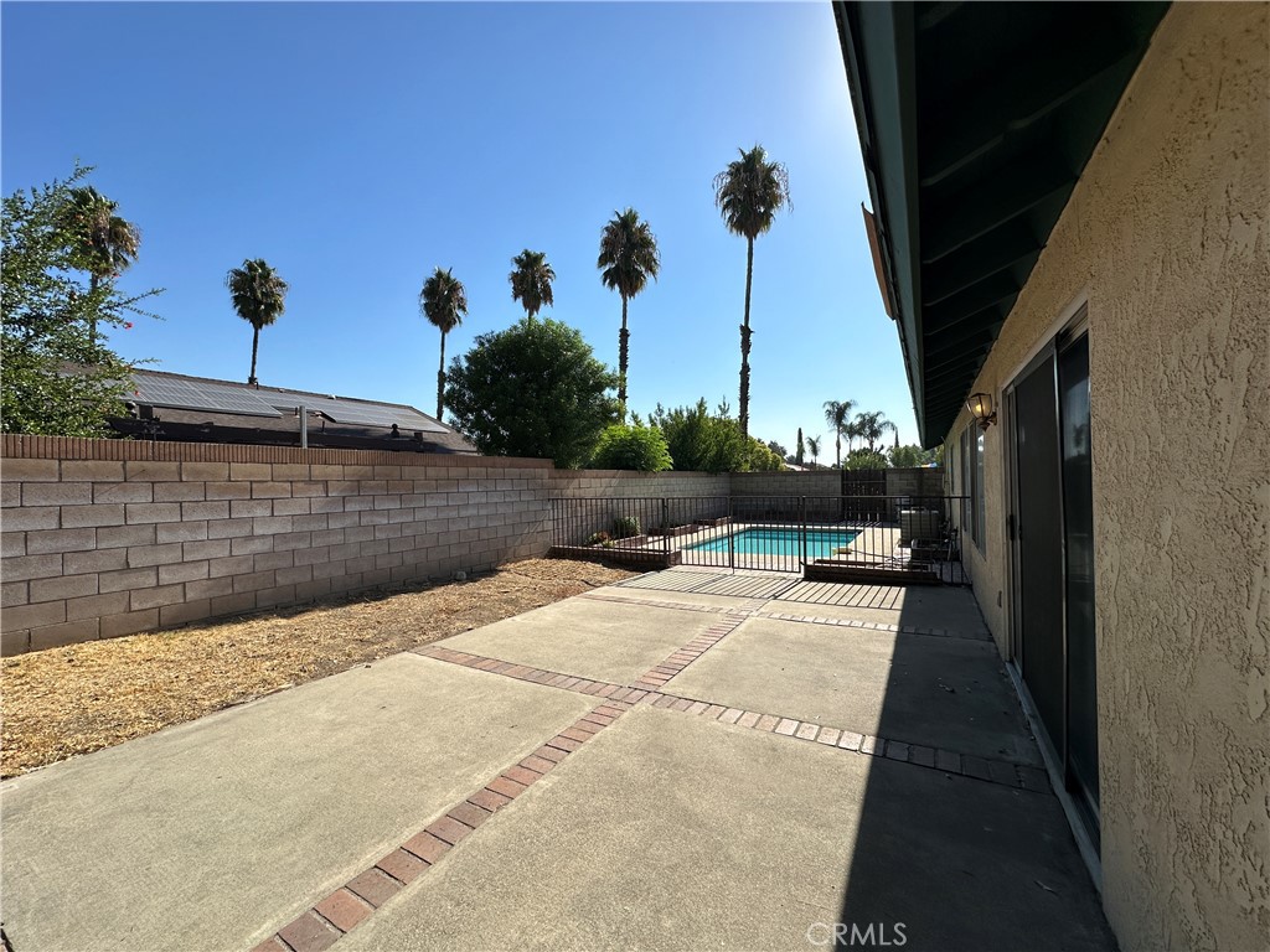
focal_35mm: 14
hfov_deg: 102.1
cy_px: 476
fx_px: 514
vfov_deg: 85.7
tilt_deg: +1.1
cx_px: 635
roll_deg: +0.7
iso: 50
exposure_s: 1/2817
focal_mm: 2.22
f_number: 2.2
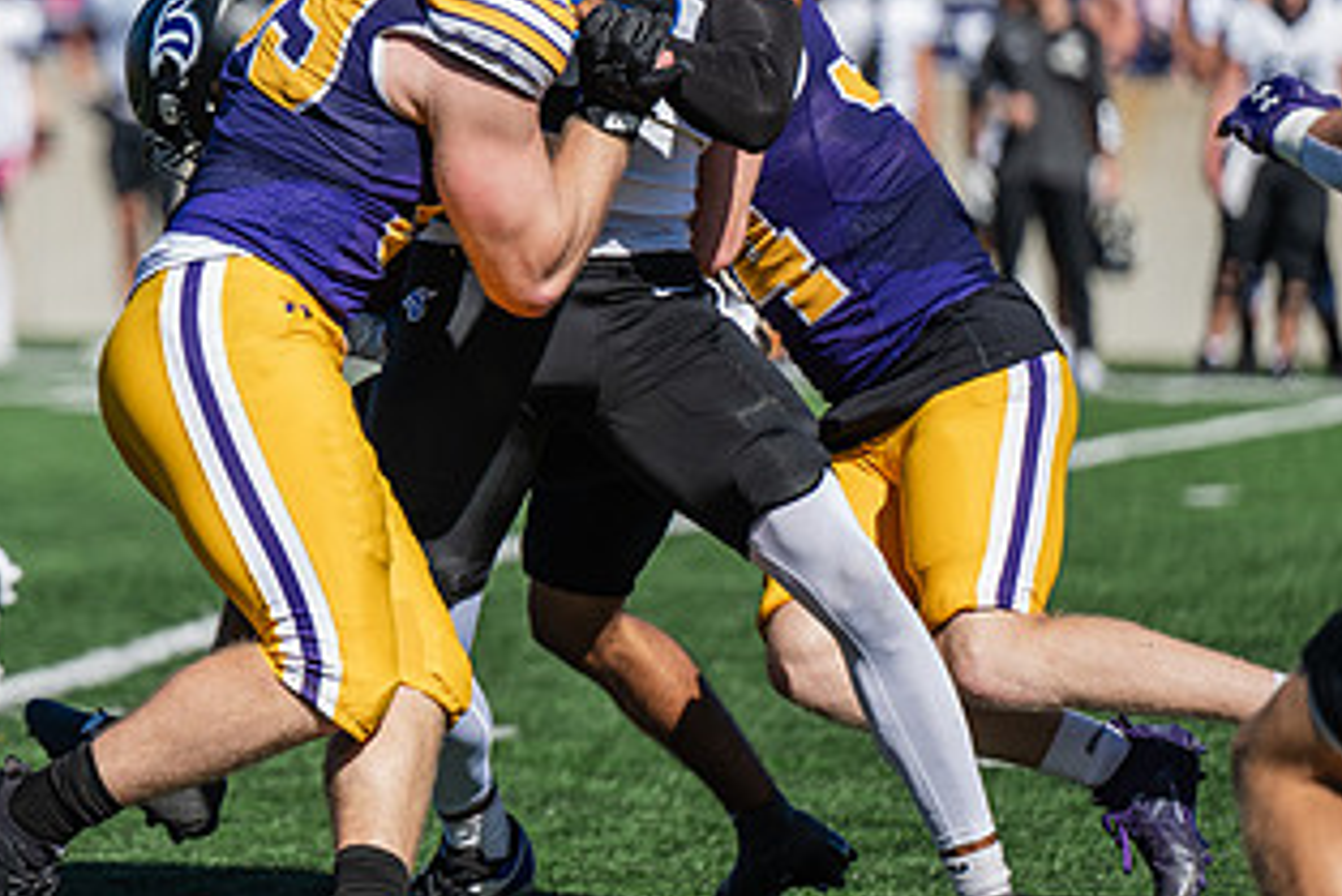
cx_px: 184
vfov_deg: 4.1
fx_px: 12456
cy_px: 371
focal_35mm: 334
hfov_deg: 6.2
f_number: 3.2
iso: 125
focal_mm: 180
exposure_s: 1/1600
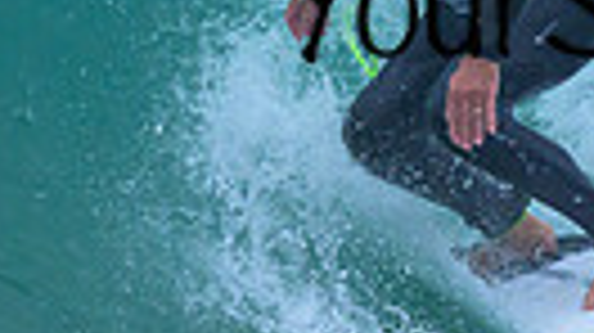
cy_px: -228
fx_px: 79885
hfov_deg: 0.4
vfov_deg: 0.2
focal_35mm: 5076
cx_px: 496
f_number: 6.3
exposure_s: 1/2000
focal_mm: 800
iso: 900
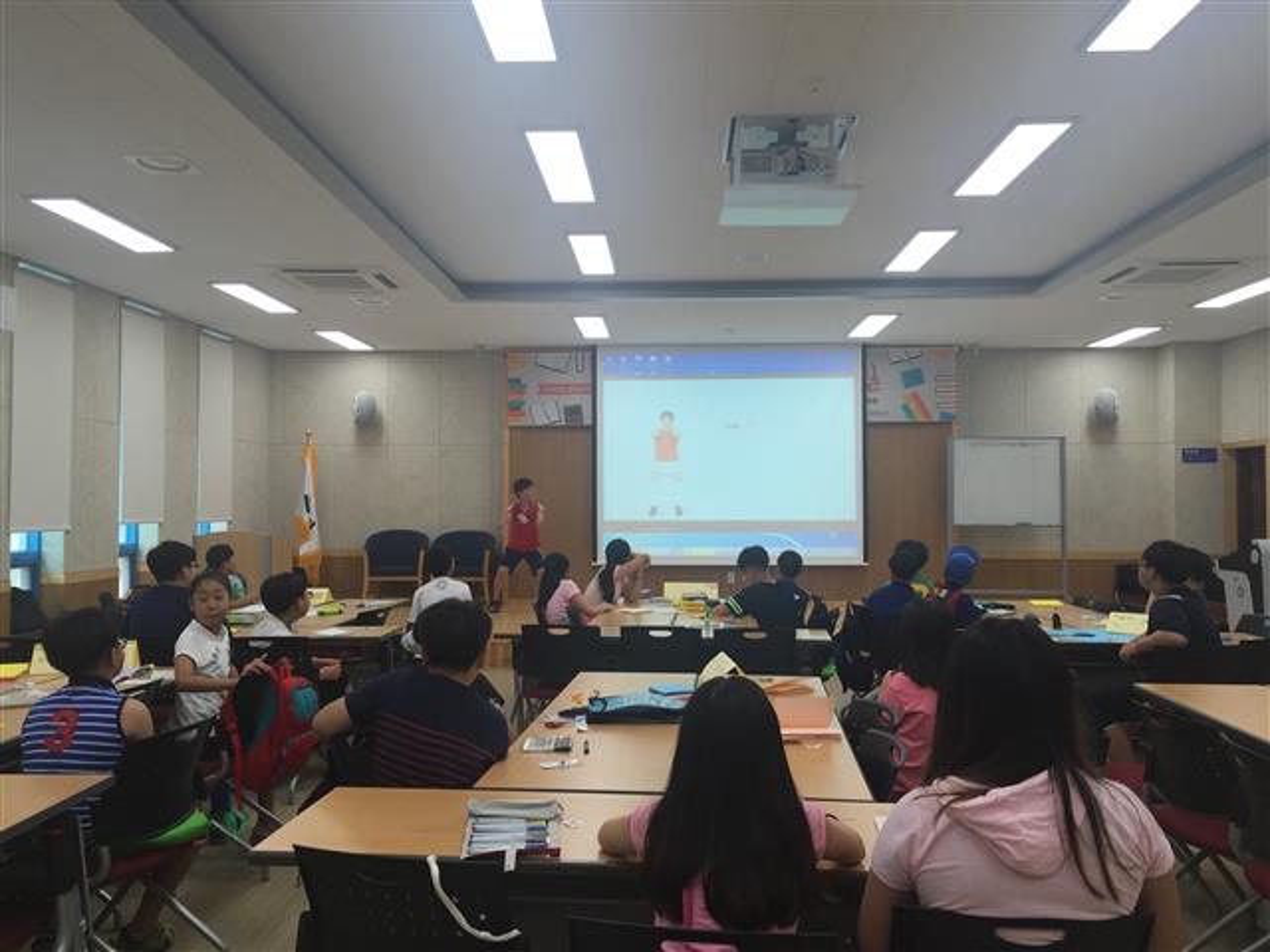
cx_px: 635
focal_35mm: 29
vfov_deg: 48.2
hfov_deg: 61.7
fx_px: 1064
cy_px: 476
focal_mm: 4.15
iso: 40
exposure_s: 1/60
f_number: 2.2
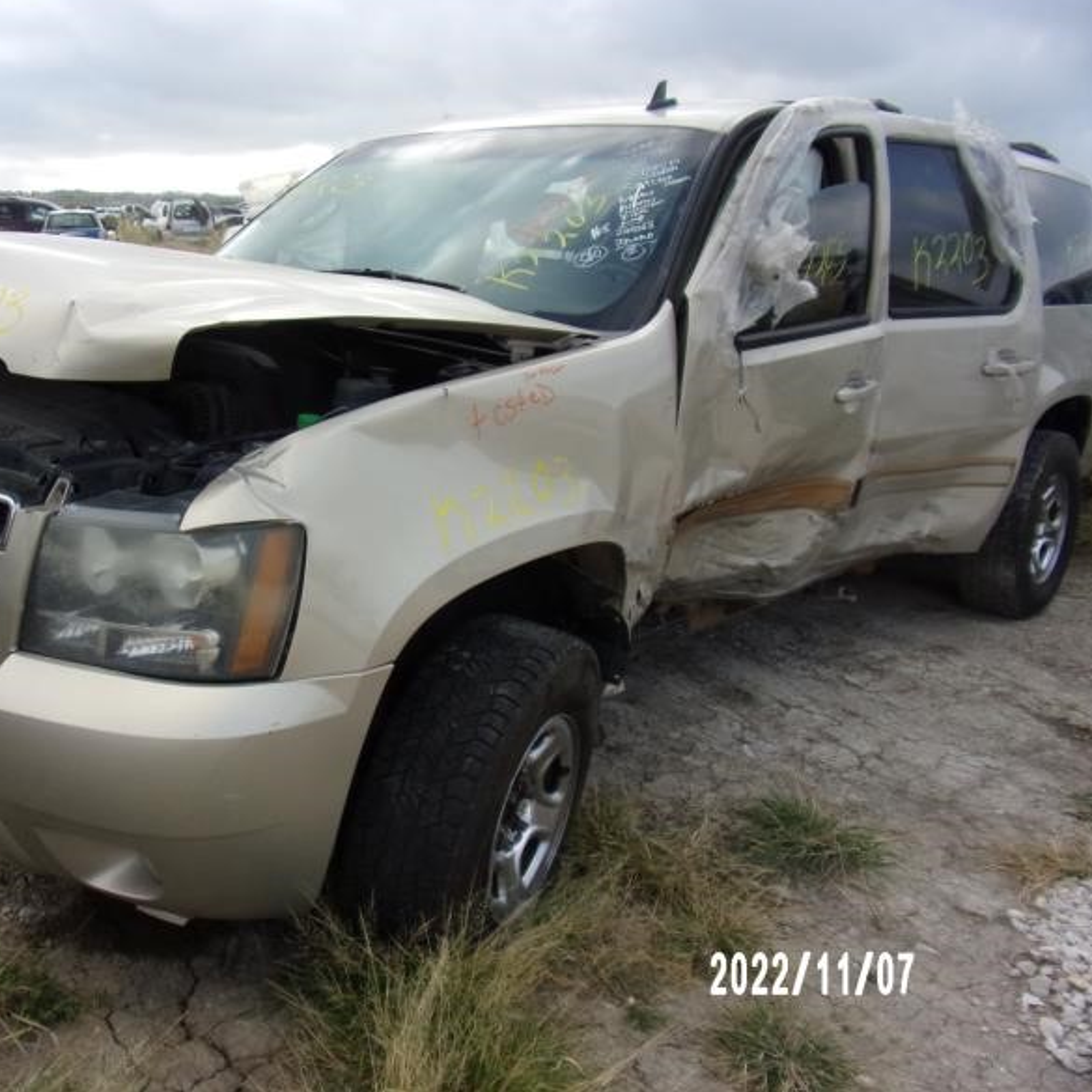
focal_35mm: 29
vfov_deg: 55.6
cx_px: 388
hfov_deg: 54.8
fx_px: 1035
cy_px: 538
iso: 80
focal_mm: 4.3
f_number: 3.3
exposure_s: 1/550
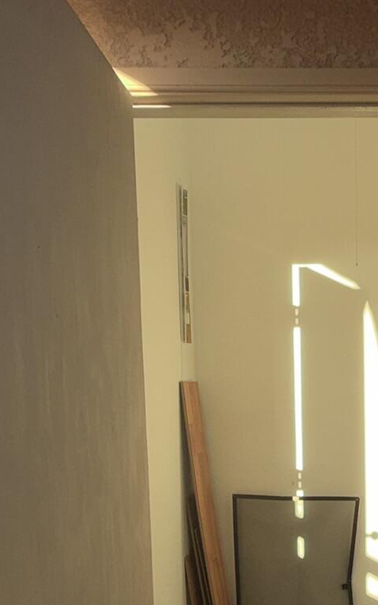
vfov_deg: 47.6
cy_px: 445
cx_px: 392
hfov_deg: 29.5
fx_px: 659
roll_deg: +0.2
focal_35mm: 40
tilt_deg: -4.9
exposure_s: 1/121
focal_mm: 2.22
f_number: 2.2
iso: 16
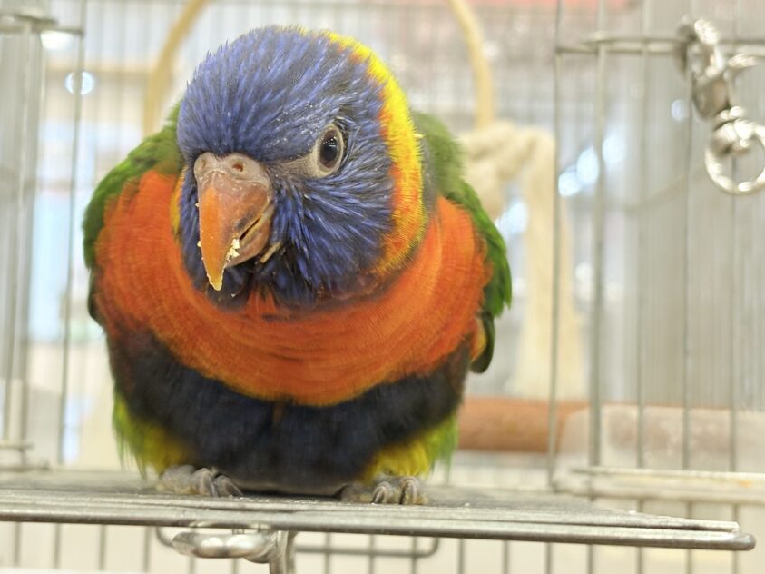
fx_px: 1635
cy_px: 191
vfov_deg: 19.8
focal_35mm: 74
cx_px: 326
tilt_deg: +7.9
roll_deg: -1.3
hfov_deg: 26.3
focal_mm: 5.96
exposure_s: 1/50
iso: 64
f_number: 1.6
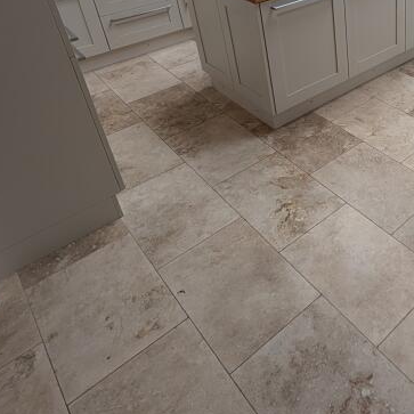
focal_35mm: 30
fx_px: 406
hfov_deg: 47.5
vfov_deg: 49.8
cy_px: 64
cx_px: 387
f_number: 1.7
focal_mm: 2.02
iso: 45
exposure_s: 1/254
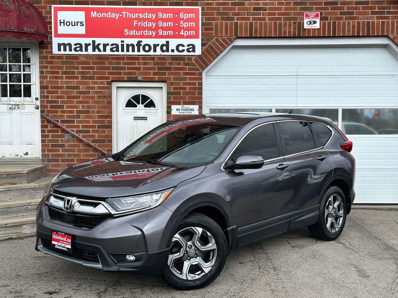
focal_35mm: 48
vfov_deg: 30.3
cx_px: 199
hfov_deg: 39.7
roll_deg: +0.3
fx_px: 552
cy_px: 149
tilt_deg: -3.1
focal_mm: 6.86
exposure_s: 1/2304
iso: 64
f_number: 1.78
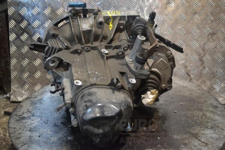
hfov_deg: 41.1
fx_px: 300
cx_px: 112
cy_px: 75
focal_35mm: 48
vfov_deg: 28.1
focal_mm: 32
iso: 3200
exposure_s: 1/100
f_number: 5
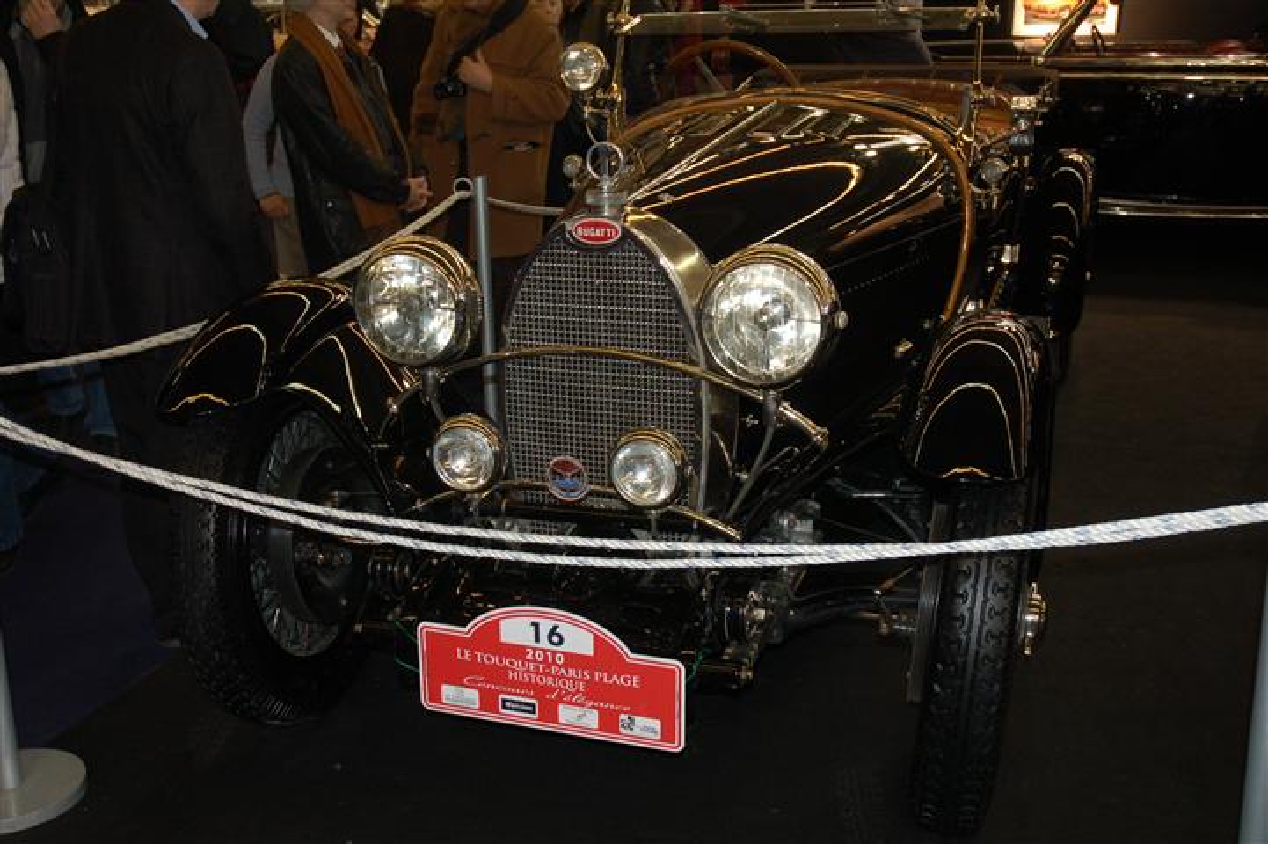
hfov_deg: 45.0
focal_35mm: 44
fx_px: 1531
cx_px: 634
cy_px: 422
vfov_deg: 30.8
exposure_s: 1/60
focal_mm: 29
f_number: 4
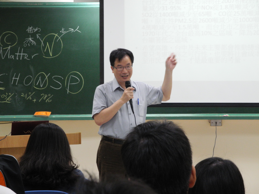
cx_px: 130
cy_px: 97
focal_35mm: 135
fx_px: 1010
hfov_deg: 14.6
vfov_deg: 11.0
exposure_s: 1/34.4
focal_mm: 28.9
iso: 559
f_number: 5
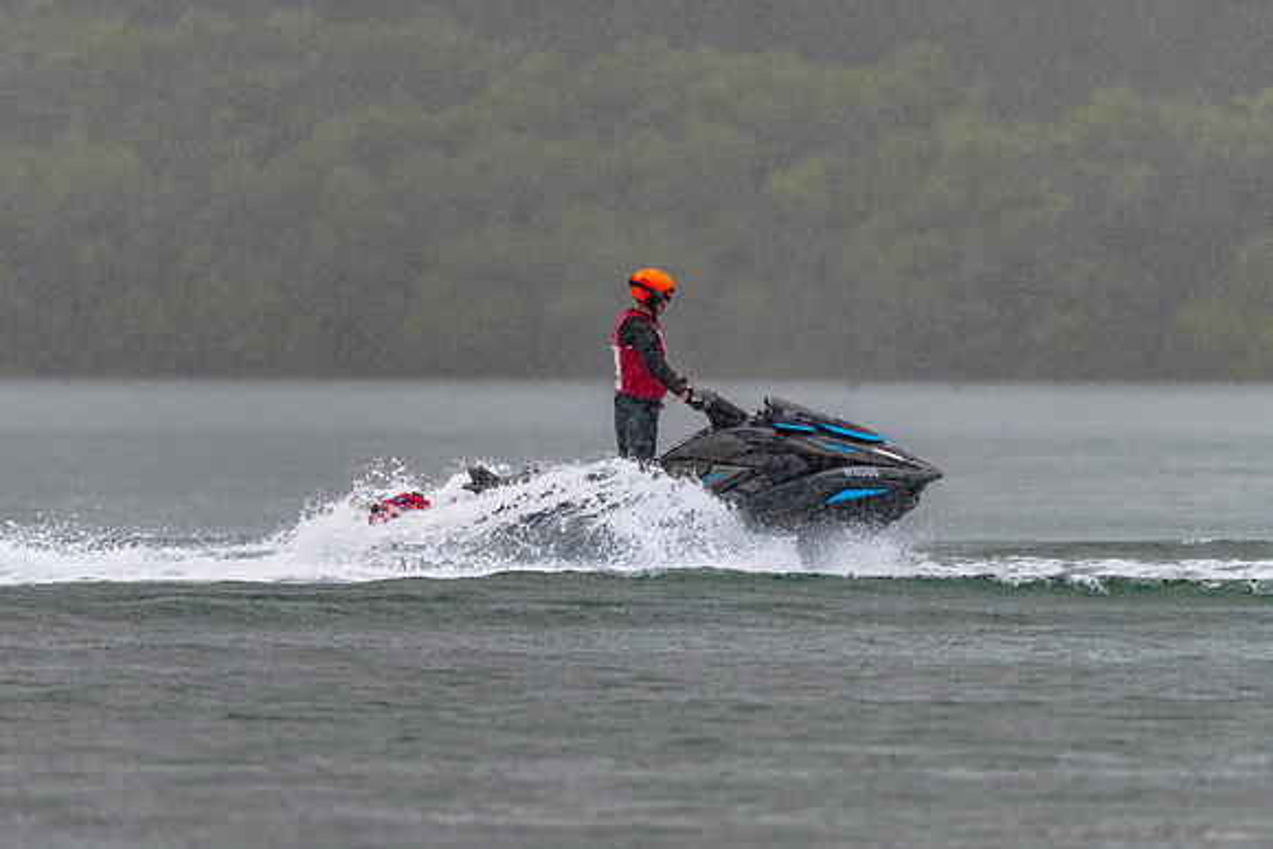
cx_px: 594
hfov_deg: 2.9
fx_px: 25108
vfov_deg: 1.9
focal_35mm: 710
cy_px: 450
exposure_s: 1/500
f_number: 6.3
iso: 800
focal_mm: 600
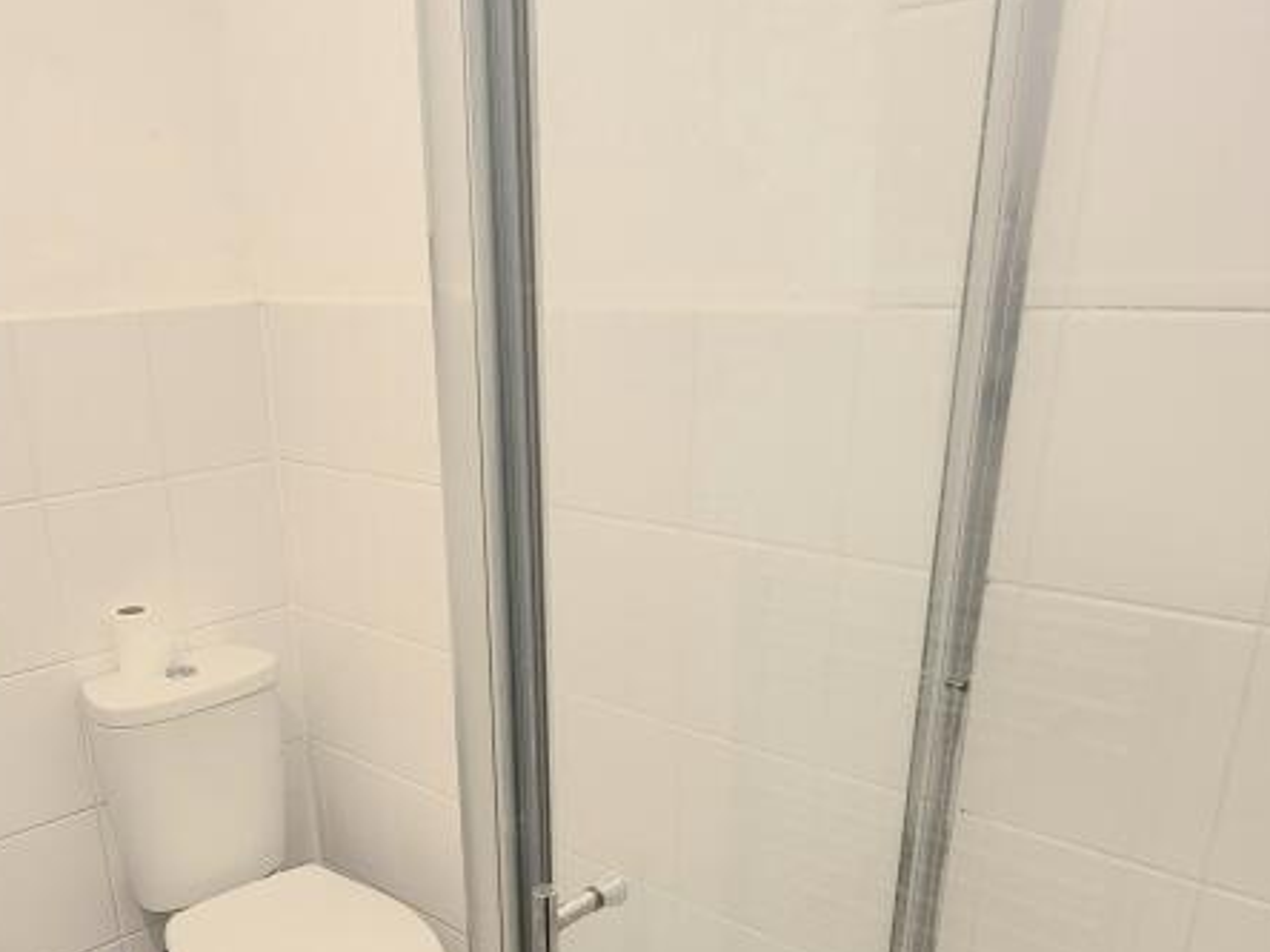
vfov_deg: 44.5
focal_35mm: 30
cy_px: 763
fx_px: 1101
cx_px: 463
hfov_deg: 59.1
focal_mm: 2.2
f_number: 2.2
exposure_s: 1/50
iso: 125
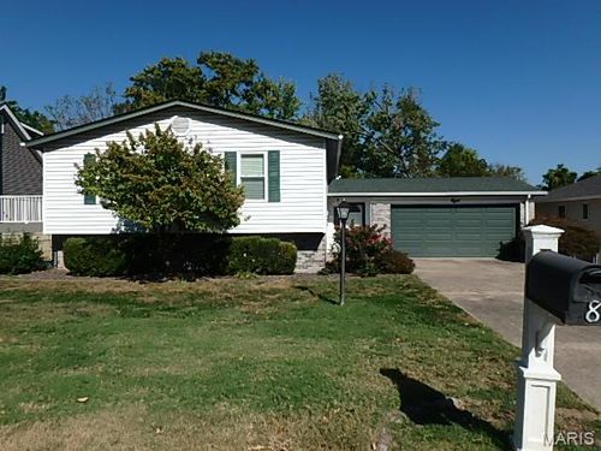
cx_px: 300
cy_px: 226
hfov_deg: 69.4
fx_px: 434
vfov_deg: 54.9
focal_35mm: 25
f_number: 6.8
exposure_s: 1/640
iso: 125
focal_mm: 4.5
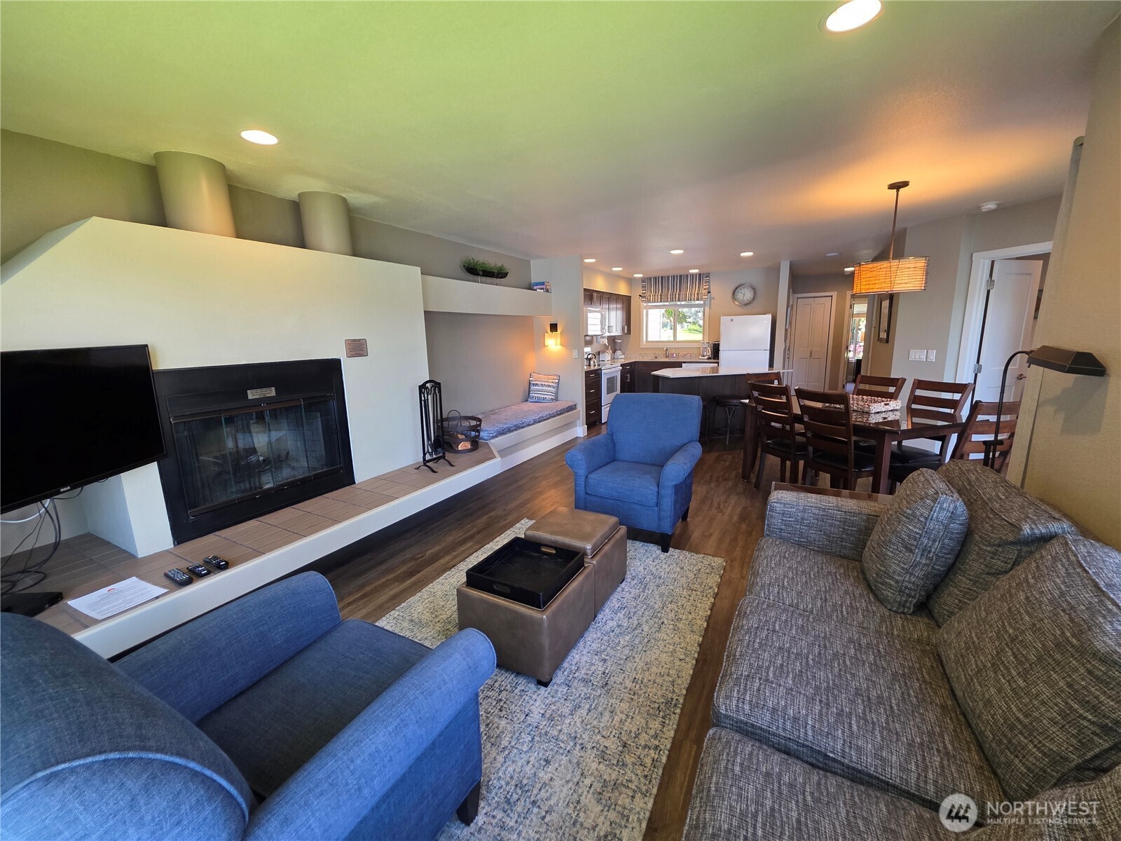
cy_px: 420
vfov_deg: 89.9
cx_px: 560
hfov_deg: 106.2
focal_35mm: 13
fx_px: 421
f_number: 1.9
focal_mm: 2.2
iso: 200
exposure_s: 1/120
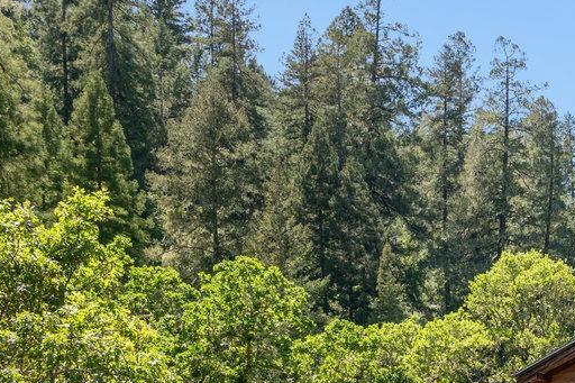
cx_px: 608
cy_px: 393
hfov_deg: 25.0
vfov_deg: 17.4
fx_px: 1216
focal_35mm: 76
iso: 400
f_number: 9
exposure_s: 1/320
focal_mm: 32.5
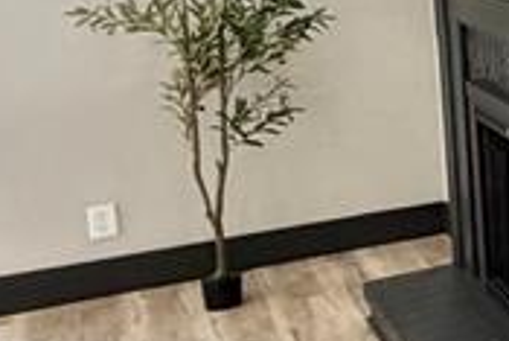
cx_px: 1085
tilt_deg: -5.9
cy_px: -12
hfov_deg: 16.5
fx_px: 1203
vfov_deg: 15.8
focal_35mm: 85
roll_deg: +0.1
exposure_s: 1/121
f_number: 2.2
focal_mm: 2.22
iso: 320
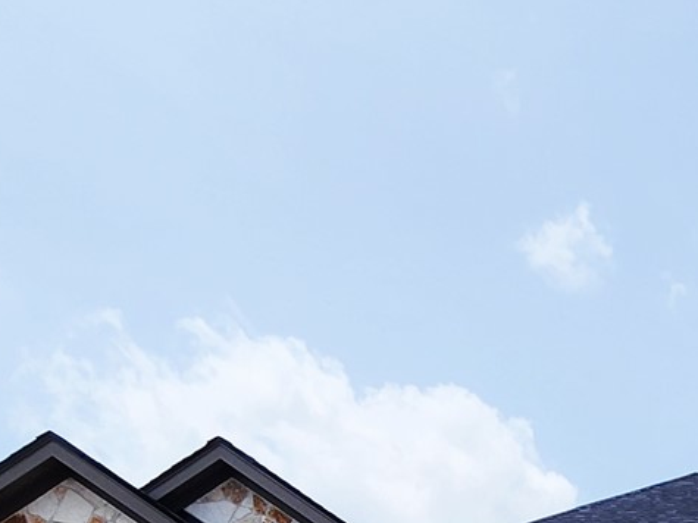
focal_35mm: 56
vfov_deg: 19.6
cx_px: 800
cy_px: 934
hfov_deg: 30.2
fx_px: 1129
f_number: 2.2
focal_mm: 2.2
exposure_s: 1/3333
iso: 50
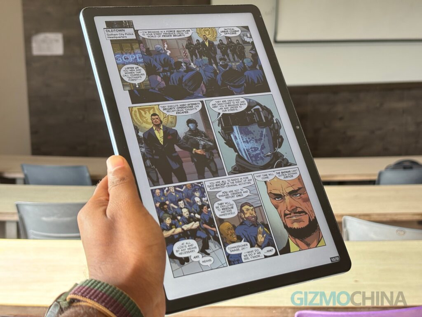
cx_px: 211
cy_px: 158
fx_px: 634
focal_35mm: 52
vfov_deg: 28.0
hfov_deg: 36.8
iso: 50
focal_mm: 5.96
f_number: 1.6
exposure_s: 1/99
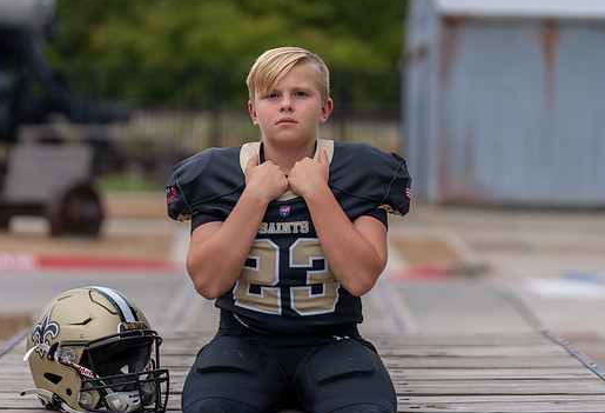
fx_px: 2335
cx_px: 260
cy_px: 208
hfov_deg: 14.8
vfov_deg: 10.1
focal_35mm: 138
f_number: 2.8
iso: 100
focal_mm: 115
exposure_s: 1/400
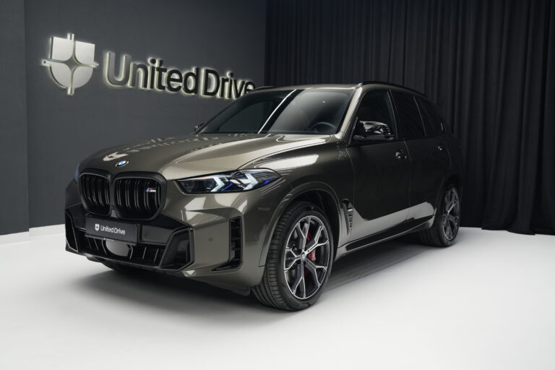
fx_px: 540
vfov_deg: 37.9
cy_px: 185
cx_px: 278
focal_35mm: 35
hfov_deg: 54.4
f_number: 4
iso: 1000
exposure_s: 1/40
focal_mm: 35
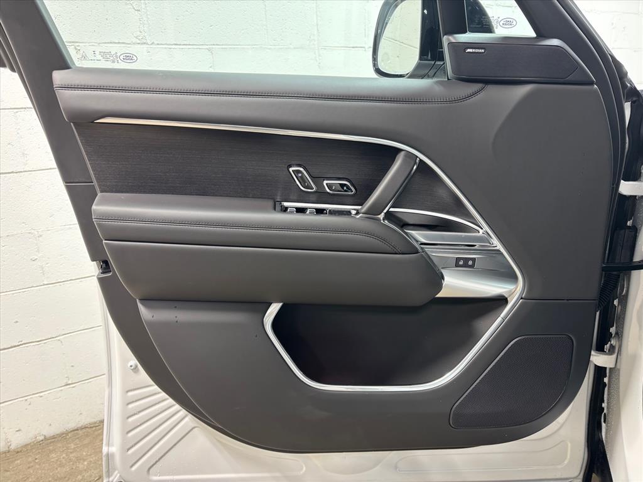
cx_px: 322
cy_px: 241
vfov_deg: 53.1
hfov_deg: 67.3
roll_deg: +2.6
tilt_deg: -15.0
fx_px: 483
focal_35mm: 26
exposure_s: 1/60
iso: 80
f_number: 1.6
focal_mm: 5.96
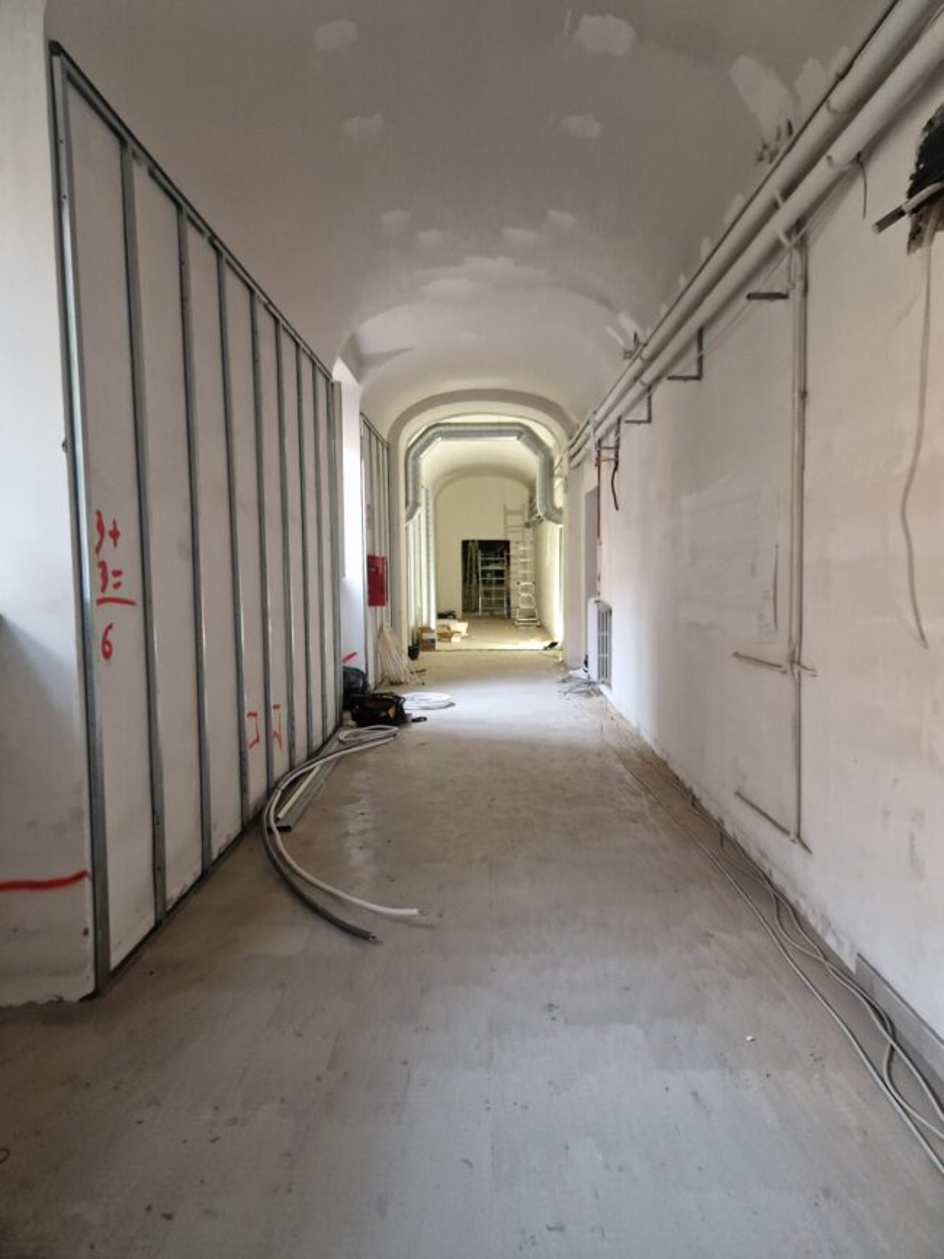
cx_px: 472
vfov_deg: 73.9
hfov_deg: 58.9
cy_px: 630
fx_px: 837
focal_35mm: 23
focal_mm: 5.4
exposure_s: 1/100
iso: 50
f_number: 1.8
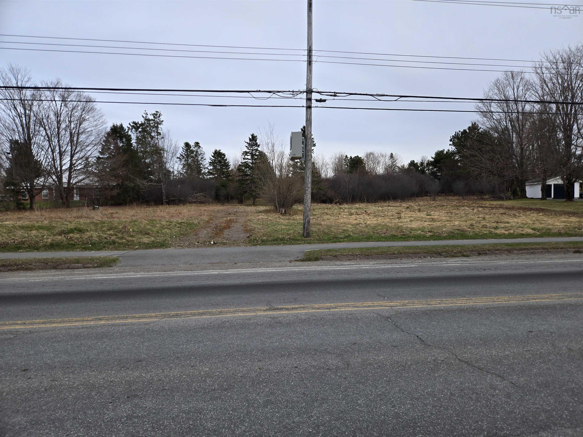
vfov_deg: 58.9
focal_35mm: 23
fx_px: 387
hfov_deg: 73.9
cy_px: 218
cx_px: 292
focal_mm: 5.4
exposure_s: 1/661
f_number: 1.8
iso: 25
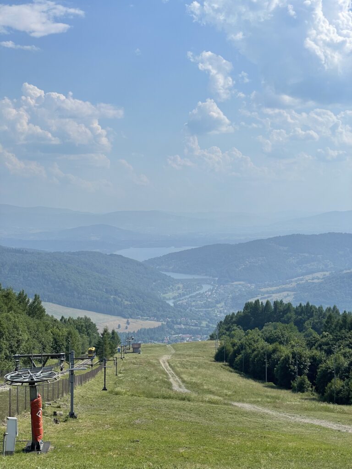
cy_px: 234
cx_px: 176
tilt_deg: -0.1
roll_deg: +0.4
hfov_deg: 28.0
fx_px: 705
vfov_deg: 36.8
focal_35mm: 52
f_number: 2
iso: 25
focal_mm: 6
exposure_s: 1/2083
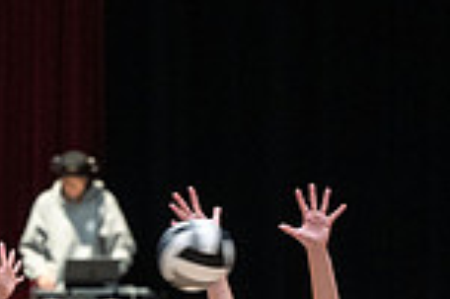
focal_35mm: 573
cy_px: 446
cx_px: 234
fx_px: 7155
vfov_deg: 2.4
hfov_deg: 3.6
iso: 5000
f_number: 2.8
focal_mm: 150
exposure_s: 1/500
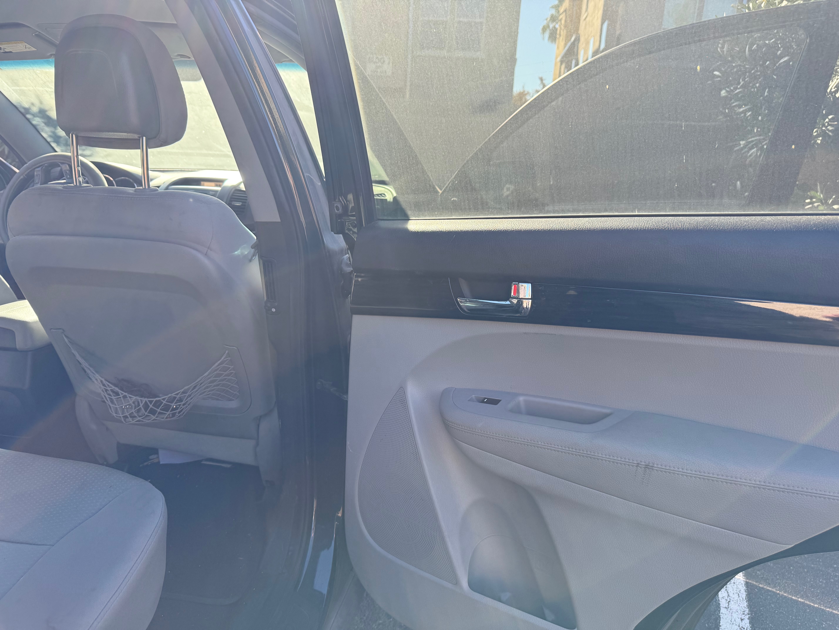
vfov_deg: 56.8
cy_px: 315
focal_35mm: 24
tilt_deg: -14.7
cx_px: 420
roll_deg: -2.8
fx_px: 582
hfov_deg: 71.6
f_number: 1.78
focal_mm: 6.76
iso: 100
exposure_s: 1/780
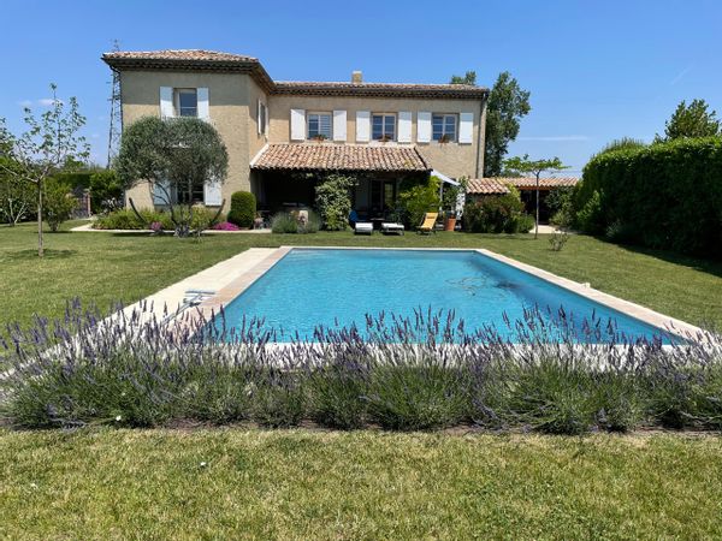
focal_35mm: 26
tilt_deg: -7.3
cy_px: 270
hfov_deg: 67.3
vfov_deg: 53.1
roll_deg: -1.5
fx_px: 542
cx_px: 361
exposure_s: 1/4292
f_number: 1.6
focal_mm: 4.2
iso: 32
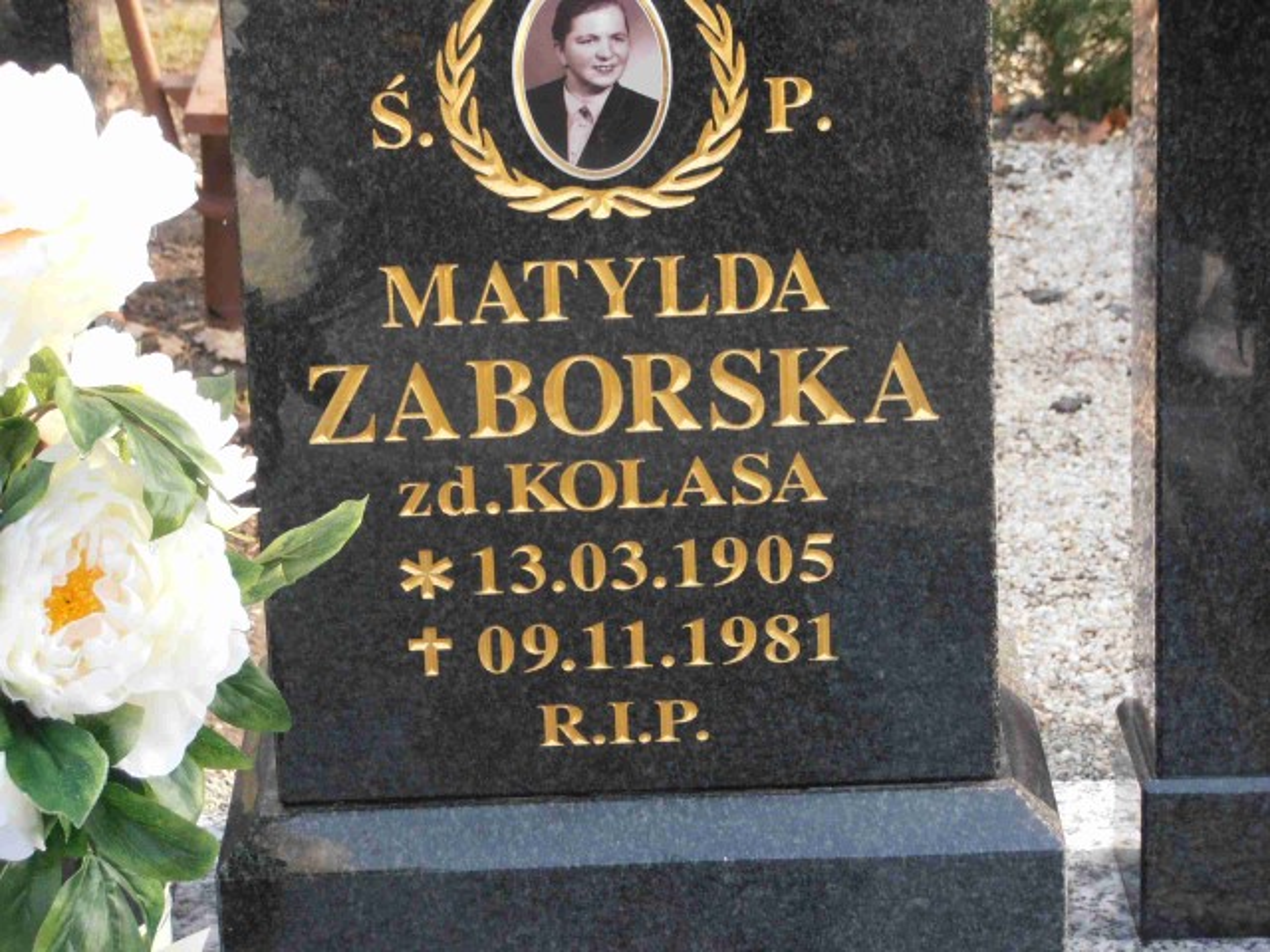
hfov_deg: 14.3
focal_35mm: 138
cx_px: 635
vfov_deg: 10.7
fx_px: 5063
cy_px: 476
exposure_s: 1/80
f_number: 5.8
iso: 125
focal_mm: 24.39
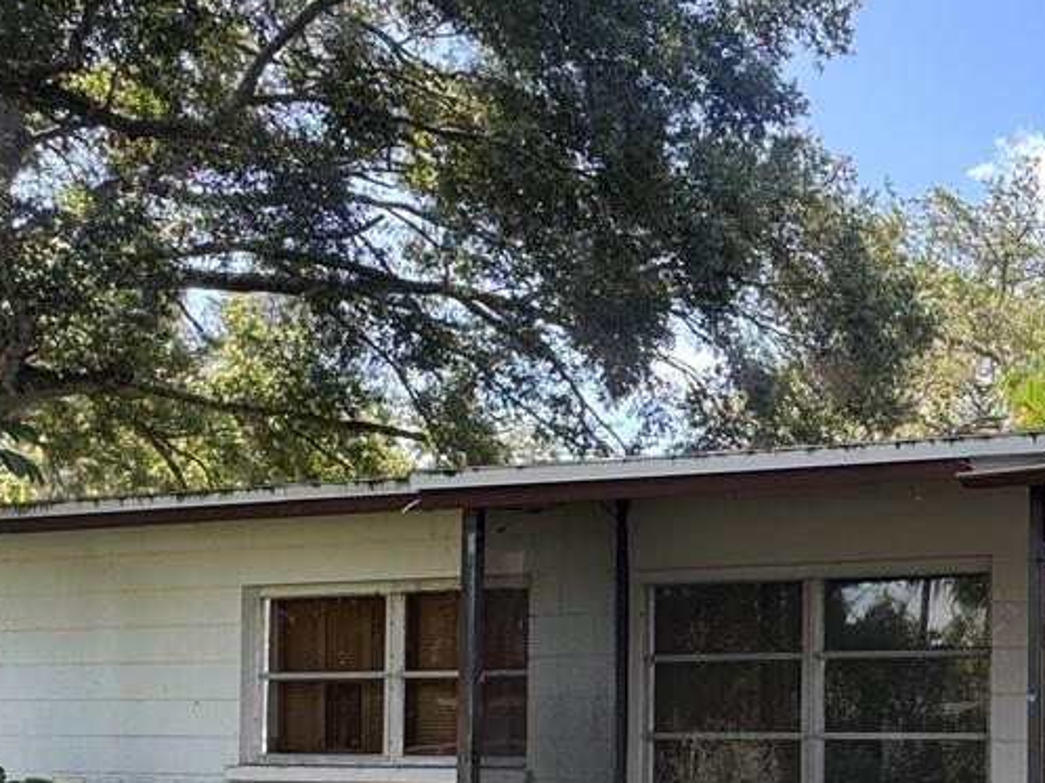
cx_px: 1093
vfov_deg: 30.8
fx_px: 1358
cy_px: 701
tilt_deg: +1.2
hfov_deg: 36.8
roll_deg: -0.3
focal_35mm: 45
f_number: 2.2
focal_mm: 2.22
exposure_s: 1/234
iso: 40
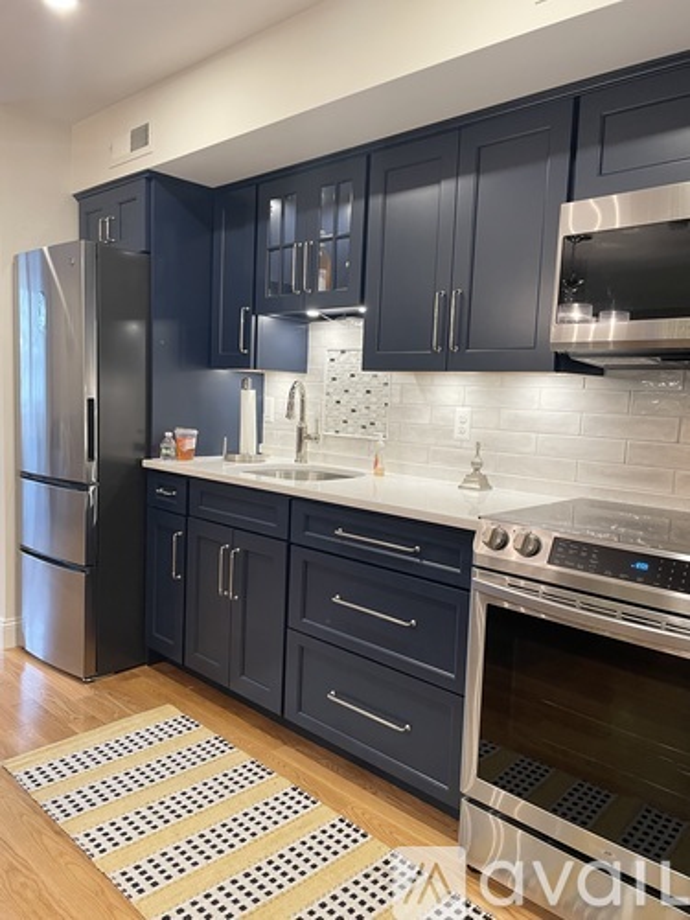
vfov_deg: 67.3
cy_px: 460
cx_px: 345
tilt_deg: -0.8
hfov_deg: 53.1
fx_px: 691
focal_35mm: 26
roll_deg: -2.7
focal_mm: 4.2
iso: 100
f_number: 1.6
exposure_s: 1/60
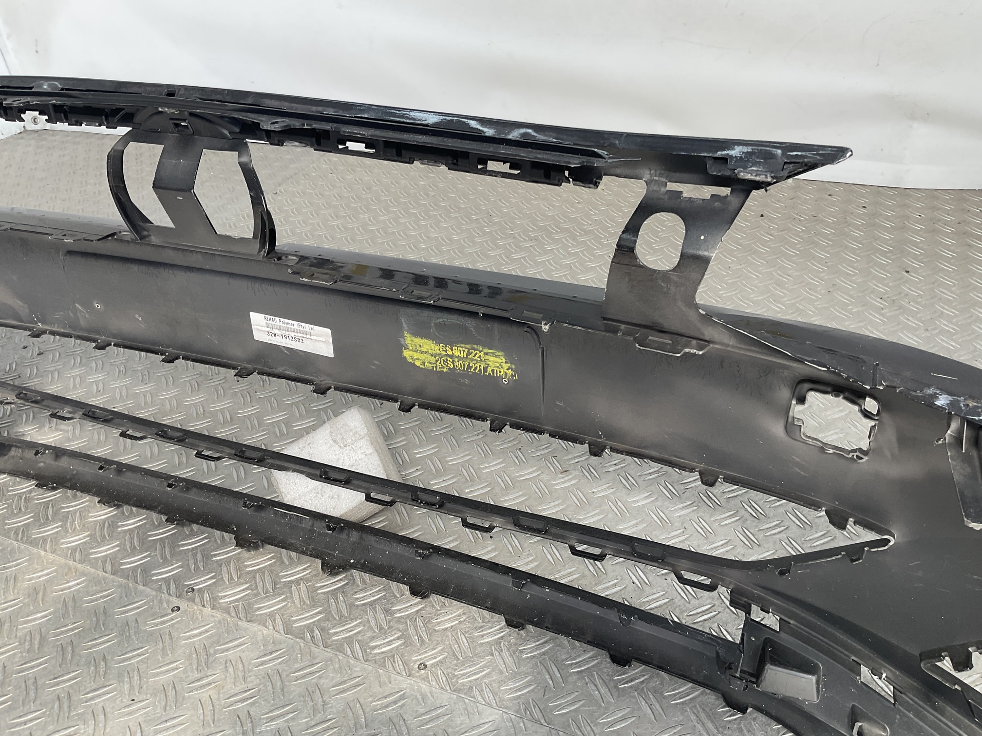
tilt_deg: -36.2
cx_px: 491
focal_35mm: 29
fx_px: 823
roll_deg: +3.6
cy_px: 368
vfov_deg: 48.2
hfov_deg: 61.7
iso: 16
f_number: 1.8
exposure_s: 1/242
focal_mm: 3
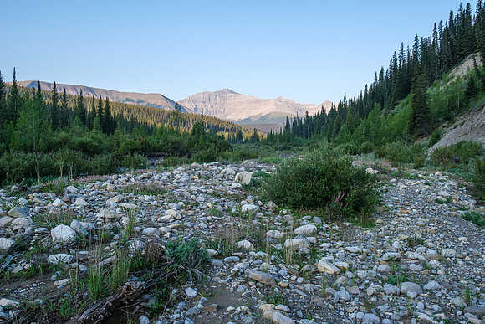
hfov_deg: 67.4
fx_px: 364
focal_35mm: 27
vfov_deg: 48.0
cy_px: 162
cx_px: 242
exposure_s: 1/75
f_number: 8
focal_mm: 18
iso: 160
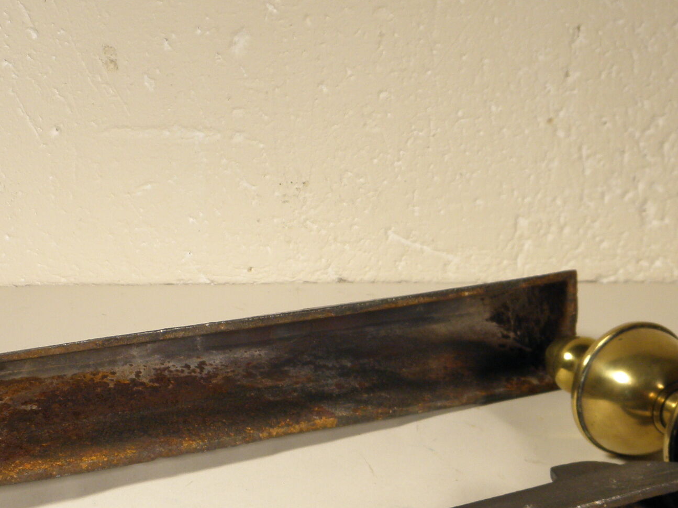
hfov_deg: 22.5
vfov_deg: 16.8
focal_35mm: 87
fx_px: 1704
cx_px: 335
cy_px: 404
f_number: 3.9
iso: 100
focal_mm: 7.9
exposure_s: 1/40
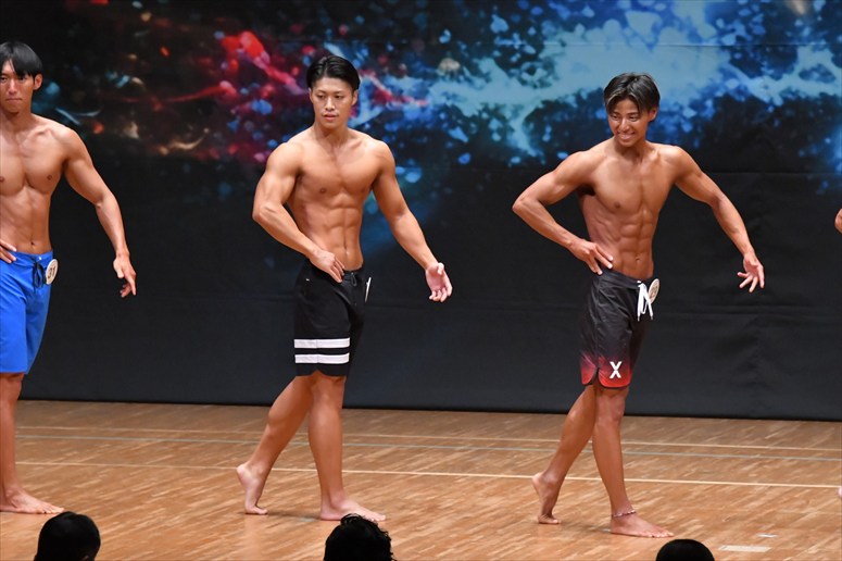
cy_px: 280
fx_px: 6312
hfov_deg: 7.6
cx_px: 421
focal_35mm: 270
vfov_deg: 5.1
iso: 8000
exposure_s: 1/400
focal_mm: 180
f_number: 5.6
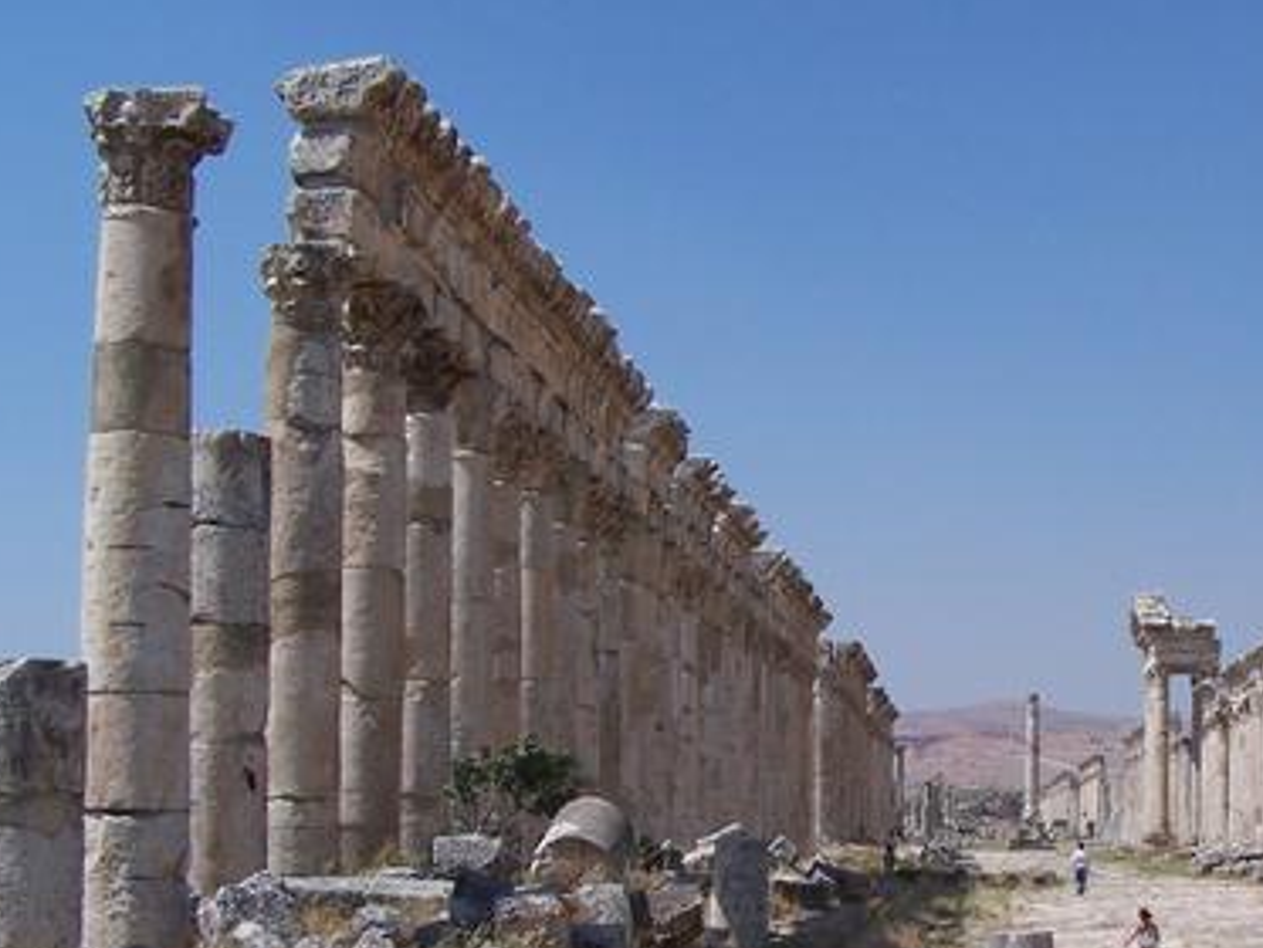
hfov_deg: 25.4
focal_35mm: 75
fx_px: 2737
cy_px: 699
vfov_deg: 19.5
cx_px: 1077
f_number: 5.6
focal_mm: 6.7
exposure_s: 1/750
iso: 80
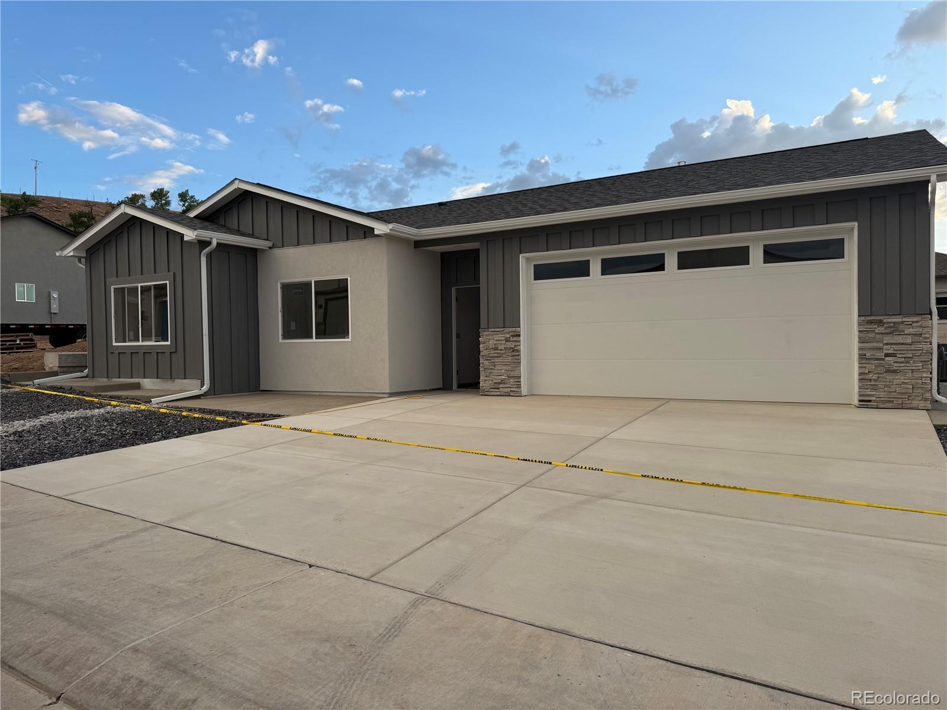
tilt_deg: -0.2
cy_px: 355
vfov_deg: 56.8
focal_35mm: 24
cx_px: 474
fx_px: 657
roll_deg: +0.5
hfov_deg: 71.6
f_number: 1.78
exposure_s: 1/1464
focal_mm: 6.76
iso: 80
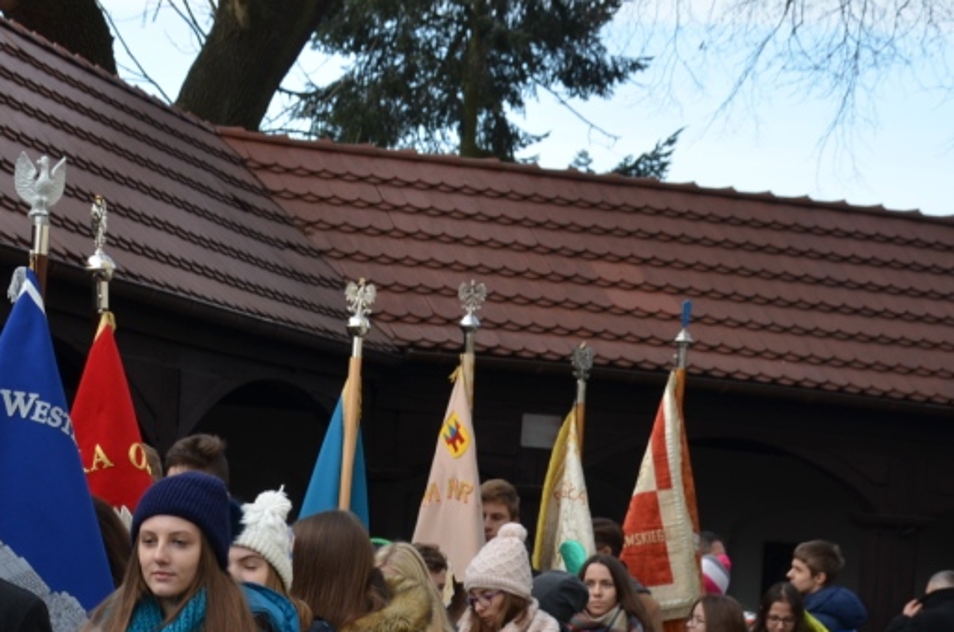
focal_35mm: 96
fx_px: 2538
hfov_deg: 21.0
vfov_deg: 14.0
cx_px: 198
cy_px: 610
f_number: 5.6
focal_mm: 32
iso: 200
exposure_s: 1/125
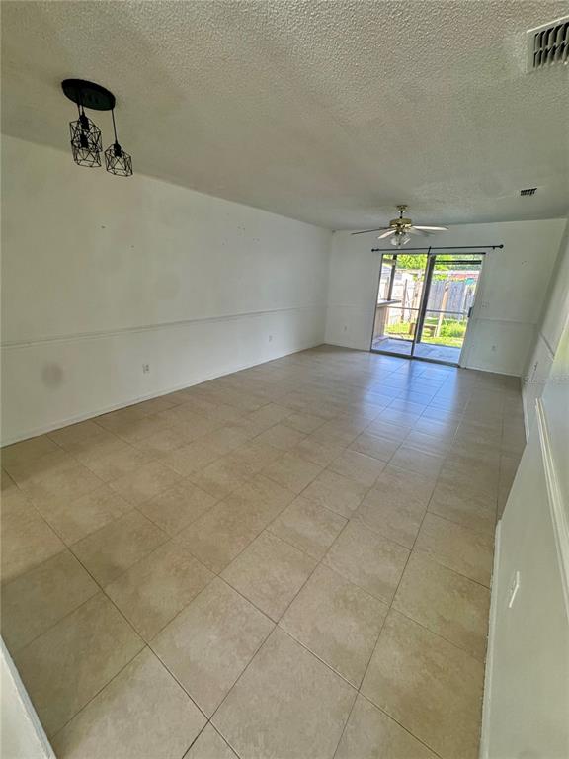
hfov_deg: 85.7
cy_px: 380
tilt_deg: -17.7
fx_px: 307
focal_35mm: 14
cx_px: 284
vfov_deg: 102.1
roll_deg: -1.1
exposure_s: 1/120
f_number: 2.2
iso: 250
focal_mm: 2.22
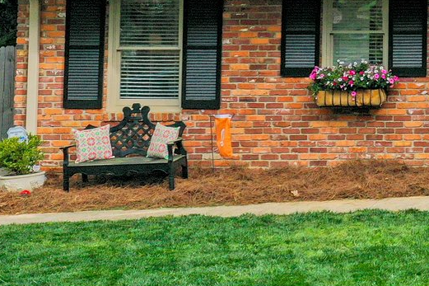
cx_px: 689
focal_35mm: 110
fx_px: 1310
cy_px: -53
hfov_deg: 16.5
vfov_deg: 12.2
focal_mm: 10.26
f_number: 5.6
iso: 100
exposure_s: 1/320
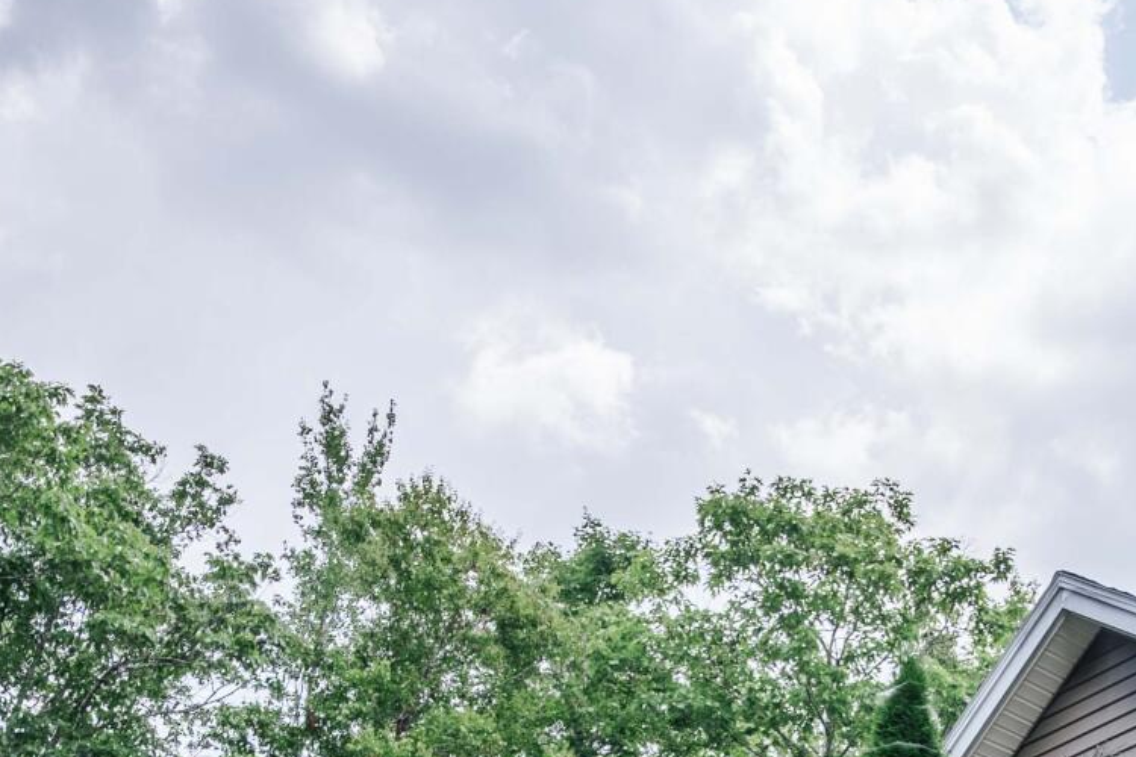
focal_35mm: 68
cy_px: 1419
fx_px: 2146
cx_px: 951
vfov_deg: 16.3
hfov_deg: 28.8
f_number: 8
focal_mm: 17
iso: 100
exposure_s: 1/250
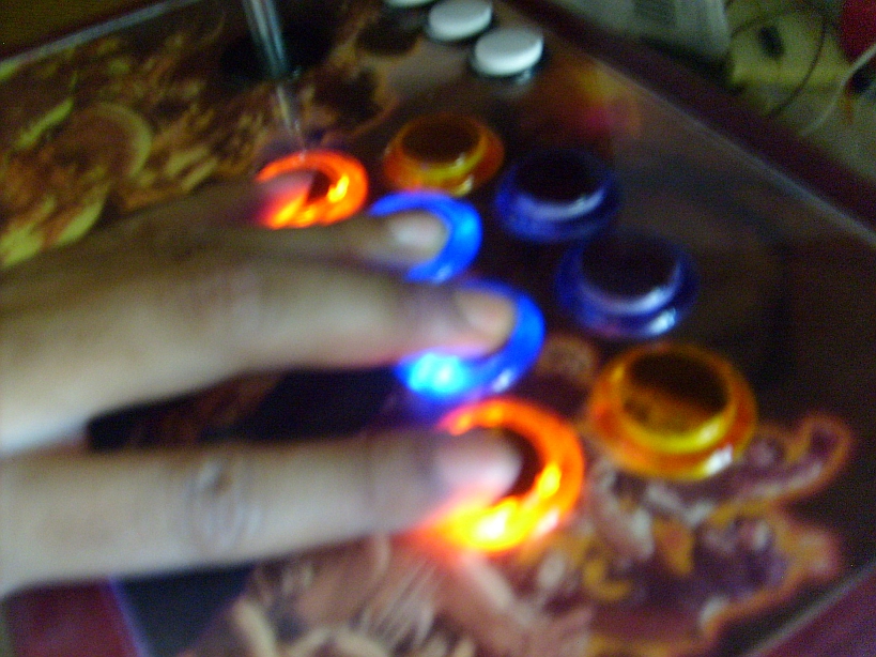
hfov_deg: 52.6
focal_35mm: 35
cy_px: 328
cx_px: 438
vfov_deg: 40.7
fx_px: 886
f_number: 2.8
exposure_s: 1/3
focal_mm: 5.8
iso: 200
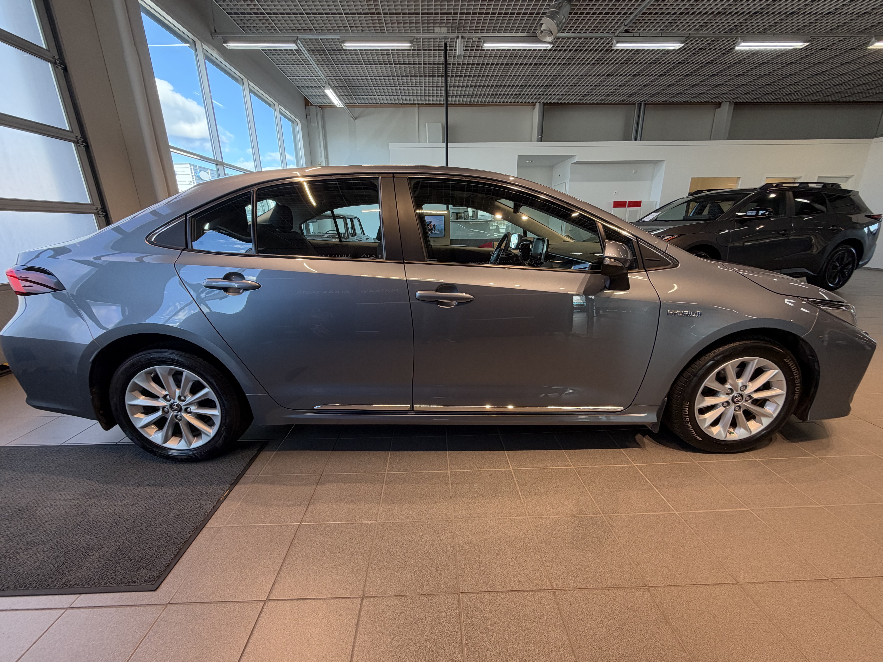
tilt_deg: -16.5
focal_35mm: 14
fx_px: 357
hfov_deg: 102.1
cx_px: 442
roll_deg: +1.0
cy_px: 331
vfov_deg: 85.7
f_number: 2.2
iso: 125
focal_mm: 2.22
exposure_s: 1/100
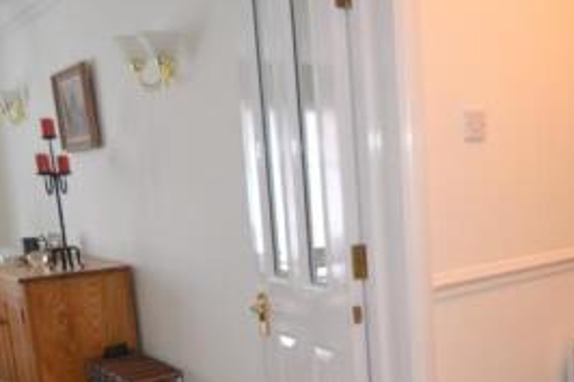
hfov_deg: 47.6
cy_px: 260
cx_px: 497
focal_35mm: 37
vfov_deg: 35.5
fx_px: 590
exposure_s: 1/60
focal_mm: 10
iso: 1100
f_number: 3.5
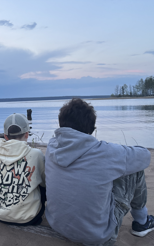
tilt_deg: -4.7
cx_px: -4
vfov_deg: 52.8
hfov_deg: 31.5
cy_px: 123
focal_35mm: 37
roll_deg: +1.8
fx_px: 249
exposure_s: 1/121
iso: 125
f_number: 1.6
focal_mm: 5.96
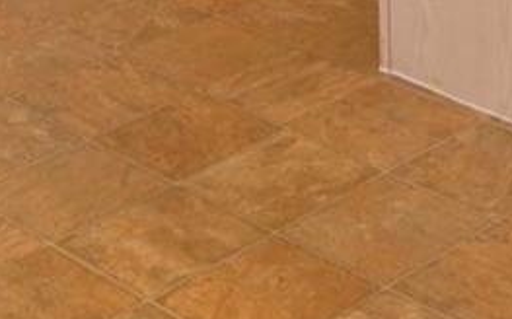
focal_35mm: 119
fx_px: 1659
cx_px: 491
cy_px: -730
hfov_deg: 17.2
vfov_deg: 8.6
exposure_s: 1/60
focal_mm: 10
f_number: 3.5
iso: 450
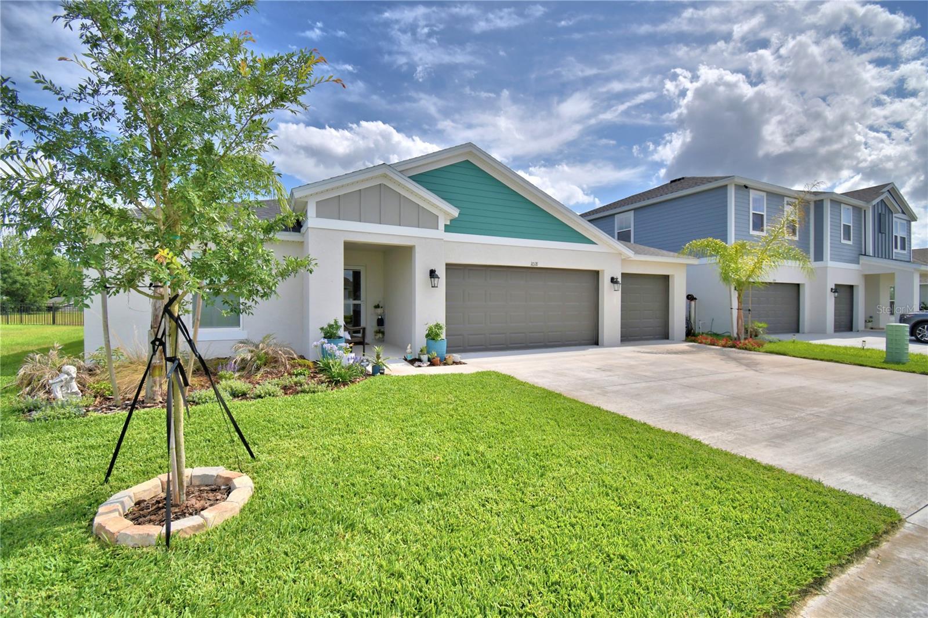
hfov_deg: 100.4
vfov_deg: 77.3
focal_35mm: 15
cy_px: 309
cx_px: 464
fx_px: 387
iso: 100
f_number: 4.5
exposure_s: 1/1600
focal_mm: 10
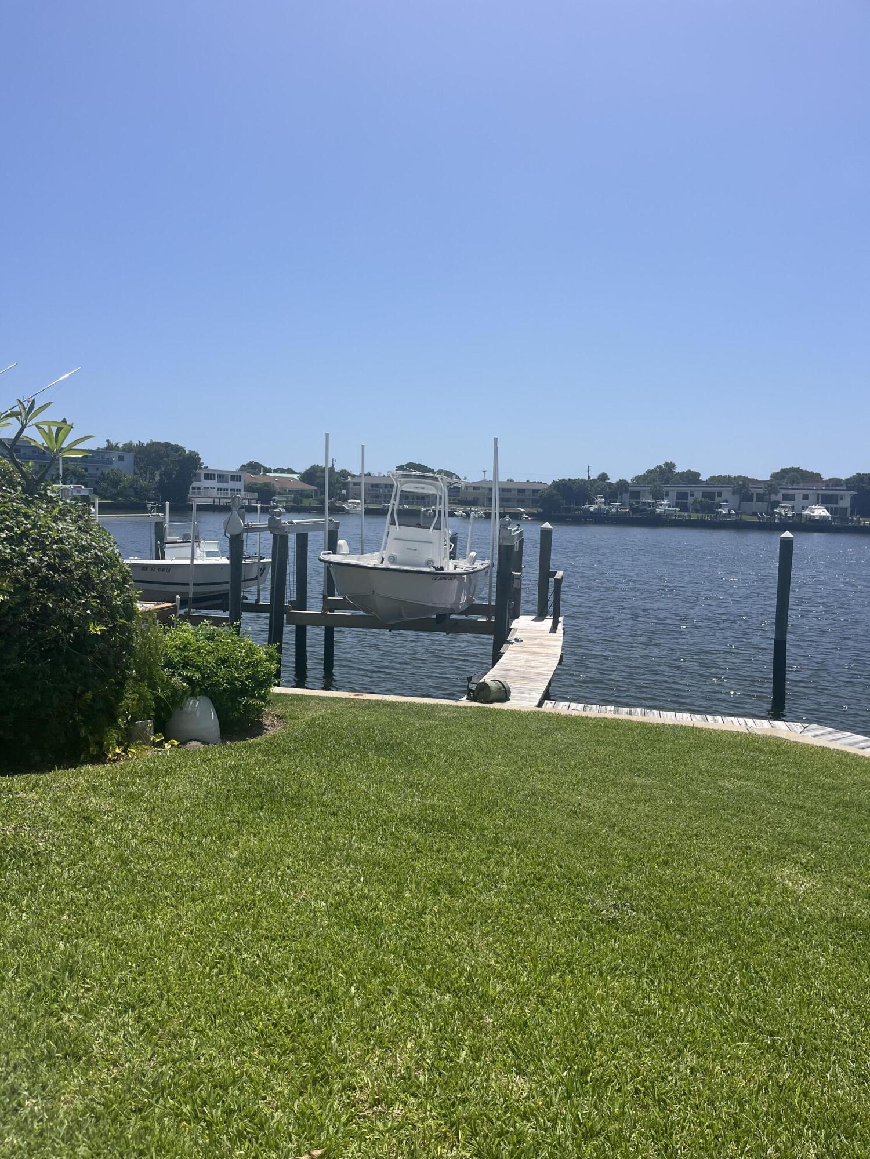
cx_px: 435
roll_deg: -3.1
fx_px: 871
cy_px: 580
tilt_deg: -5.2
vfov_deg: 67.3
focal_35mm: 26
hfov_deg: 53.1
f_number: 1.6
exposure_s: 1/5076
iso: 50
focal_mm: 5.1
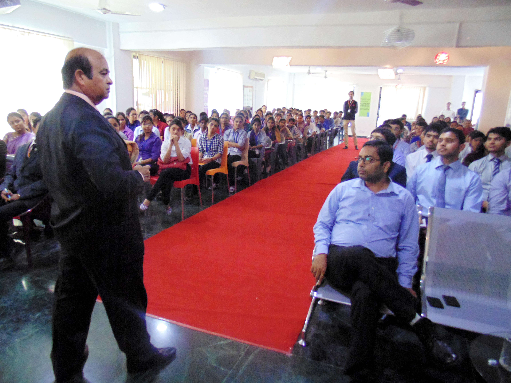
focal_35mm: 25
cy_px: 192
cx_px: 256
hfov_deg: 69.4
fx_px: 369
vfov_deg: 54.9
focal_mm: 4.5
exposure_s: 1/15
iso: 400
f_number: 3.1
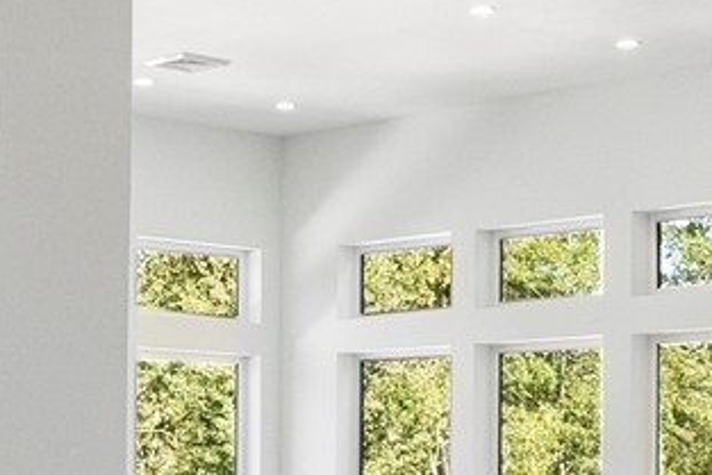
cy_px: 485
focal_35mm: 111
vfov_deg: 12.2
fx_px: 2196
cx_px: 350
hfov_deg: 18.4
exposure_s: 1/320
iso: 1600
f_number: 9
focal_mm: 16
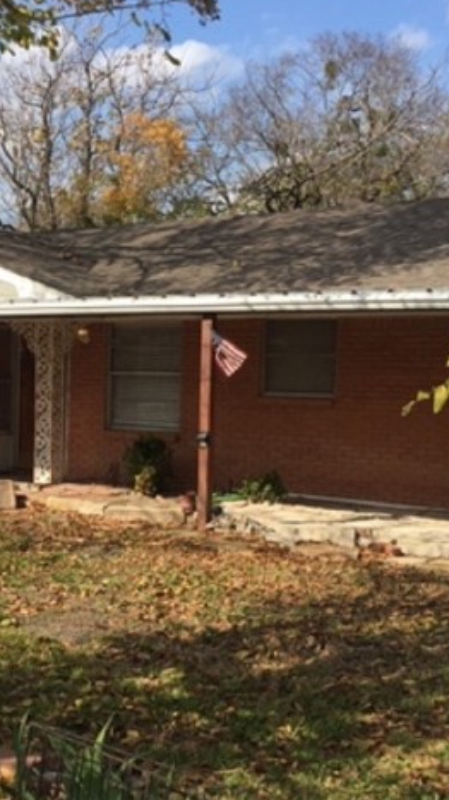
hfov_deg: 22.2
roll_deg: -1.5
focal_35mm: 52
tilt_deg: -4.6
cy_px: 471
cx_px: 0
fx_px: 1103
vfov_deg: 39.8
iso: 32
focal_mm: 4.15
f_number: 2.2
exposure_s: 1/1799
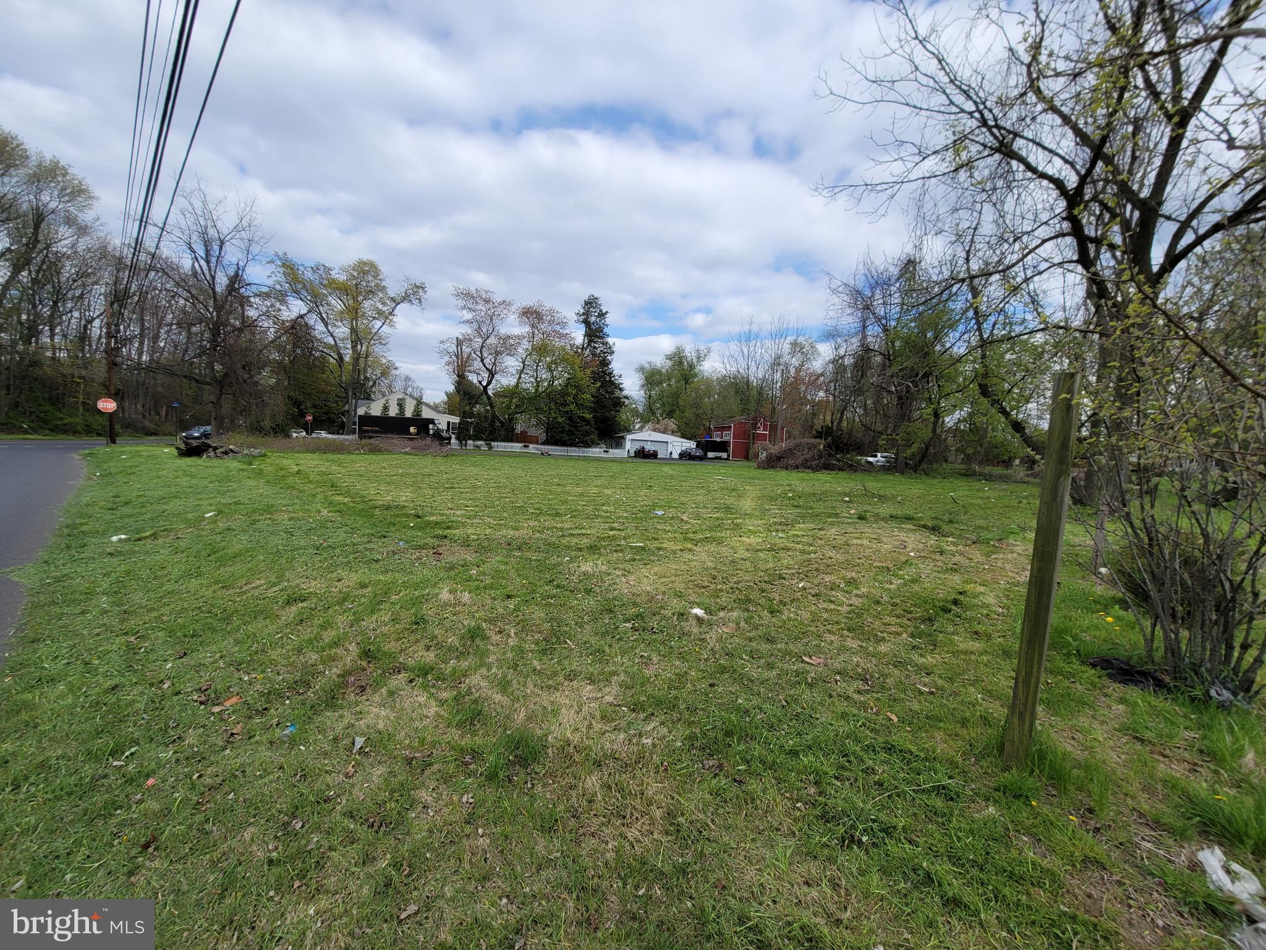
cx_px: 633
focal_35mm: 13
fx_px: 475
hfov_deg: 106.2
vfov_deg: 89.9
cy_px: 475
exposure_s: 1/1484
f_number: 2.2
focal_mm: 2.2
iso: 64
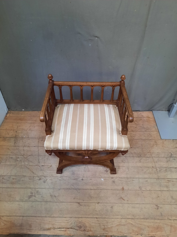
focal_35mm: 25
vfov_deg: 69.4
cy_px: 118
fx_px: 170
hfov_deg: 54.9
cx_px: 88
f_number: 2
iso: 400
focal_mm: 4.6
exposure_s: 1/33
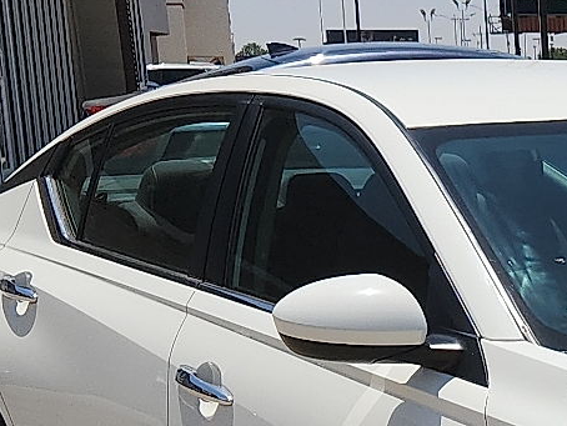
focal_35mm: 81
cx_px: 796
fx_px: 1327
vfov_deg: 16.7
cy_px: 616
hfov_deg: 21.2
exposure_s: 1/3333
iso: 50
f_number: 1.8
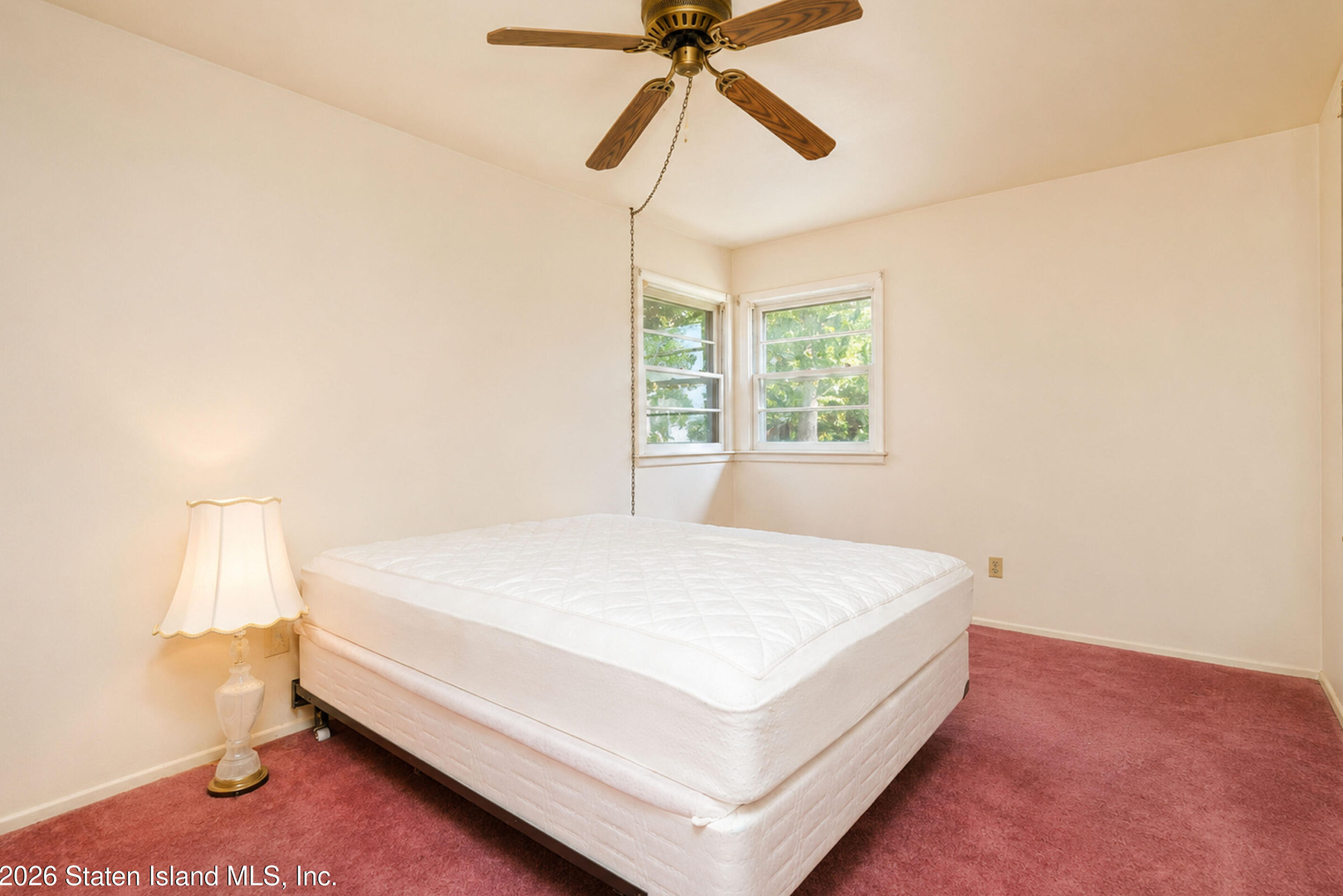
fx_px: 671
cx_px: 687
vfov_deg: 67.4
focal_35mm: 18
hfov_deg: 90.0
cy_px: 445
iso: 64
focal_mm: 17
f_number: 4
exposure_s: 1/10
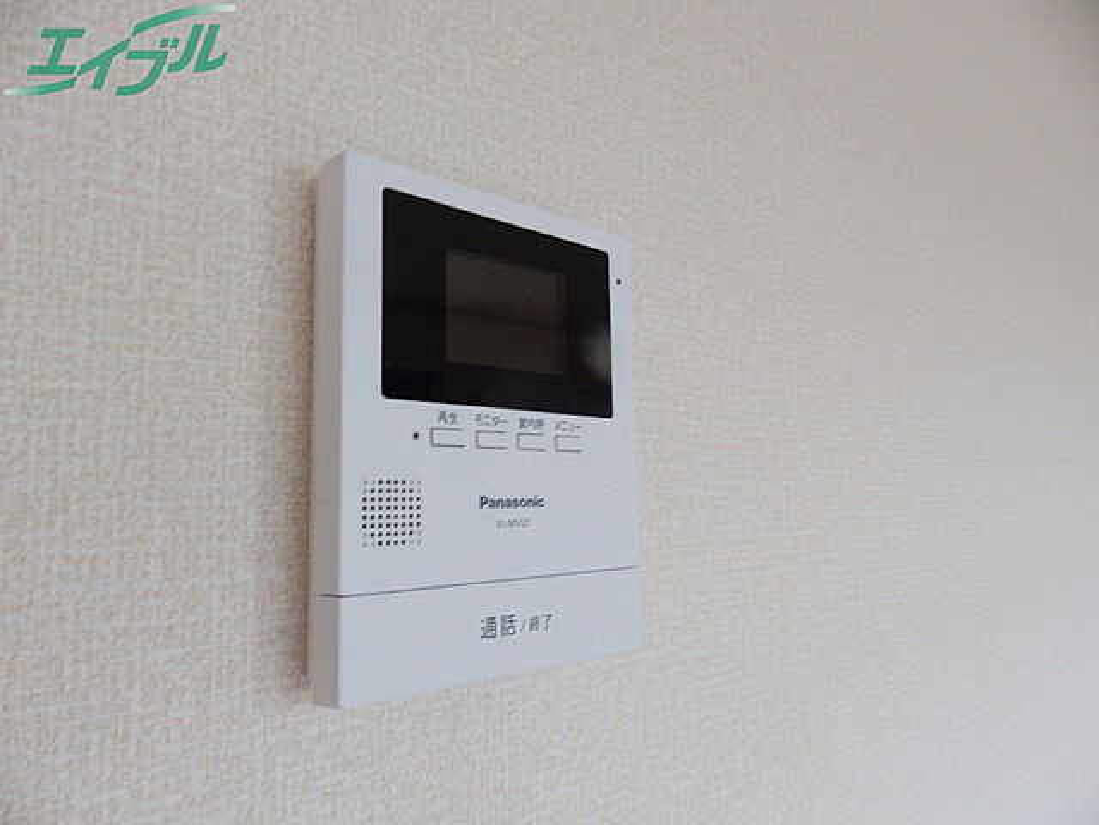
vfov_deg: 61.1
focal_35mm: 22
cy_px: 412
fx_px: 698
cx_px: 550
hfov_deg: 76.4
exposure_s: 1/30
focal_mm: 4
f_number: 3.4
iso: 400
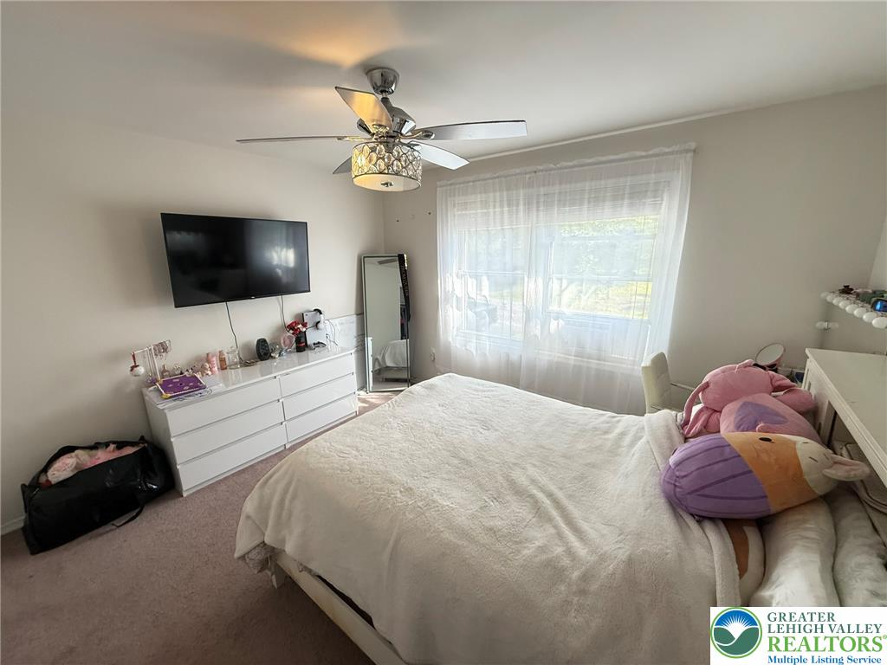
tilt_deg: -13.4
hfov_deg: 102.1
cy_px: 332
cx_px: 444
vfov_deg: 85.7
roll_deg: +0.1
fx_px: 359
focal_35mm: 14
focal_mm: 2.22
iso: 320
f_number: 2.2
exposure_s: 1/120
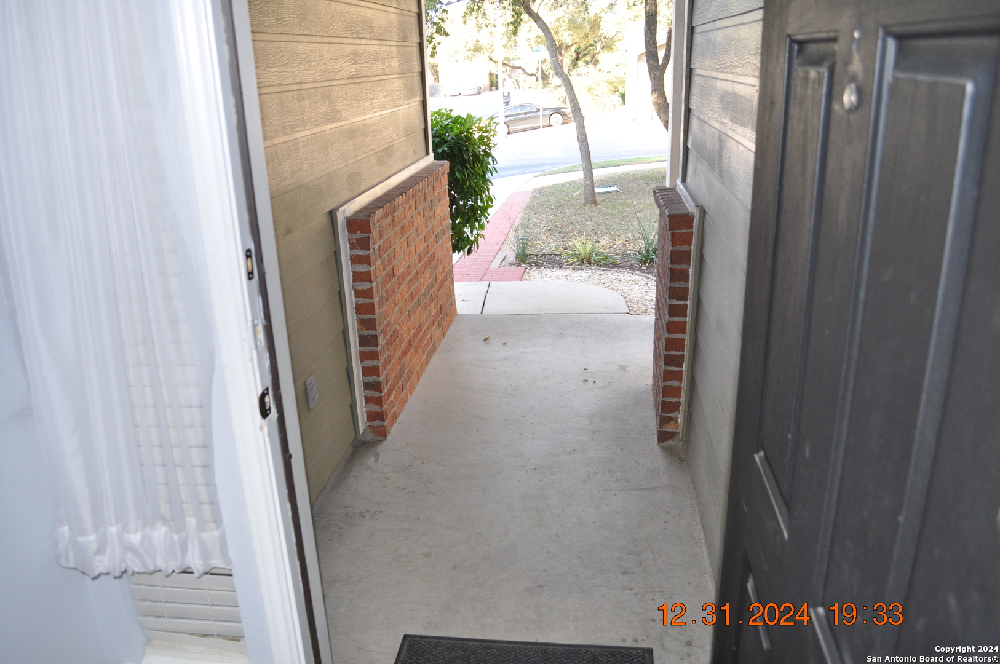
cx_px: 500
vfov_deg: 47.8
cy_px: 332
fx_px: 749
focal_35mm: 27
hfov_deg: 67.4
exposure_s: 1/125
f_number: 3.5
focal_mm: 18
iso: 640
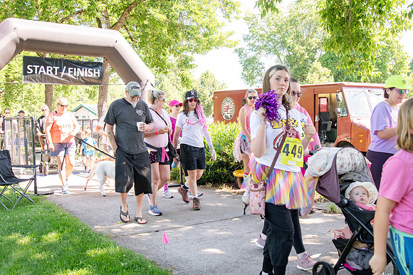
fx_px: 413
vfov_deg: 36.8
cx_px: 206
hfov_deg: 53.2
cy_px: 138
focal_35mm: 36
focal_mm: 24
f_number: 3.5
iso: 500
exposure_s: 1/400
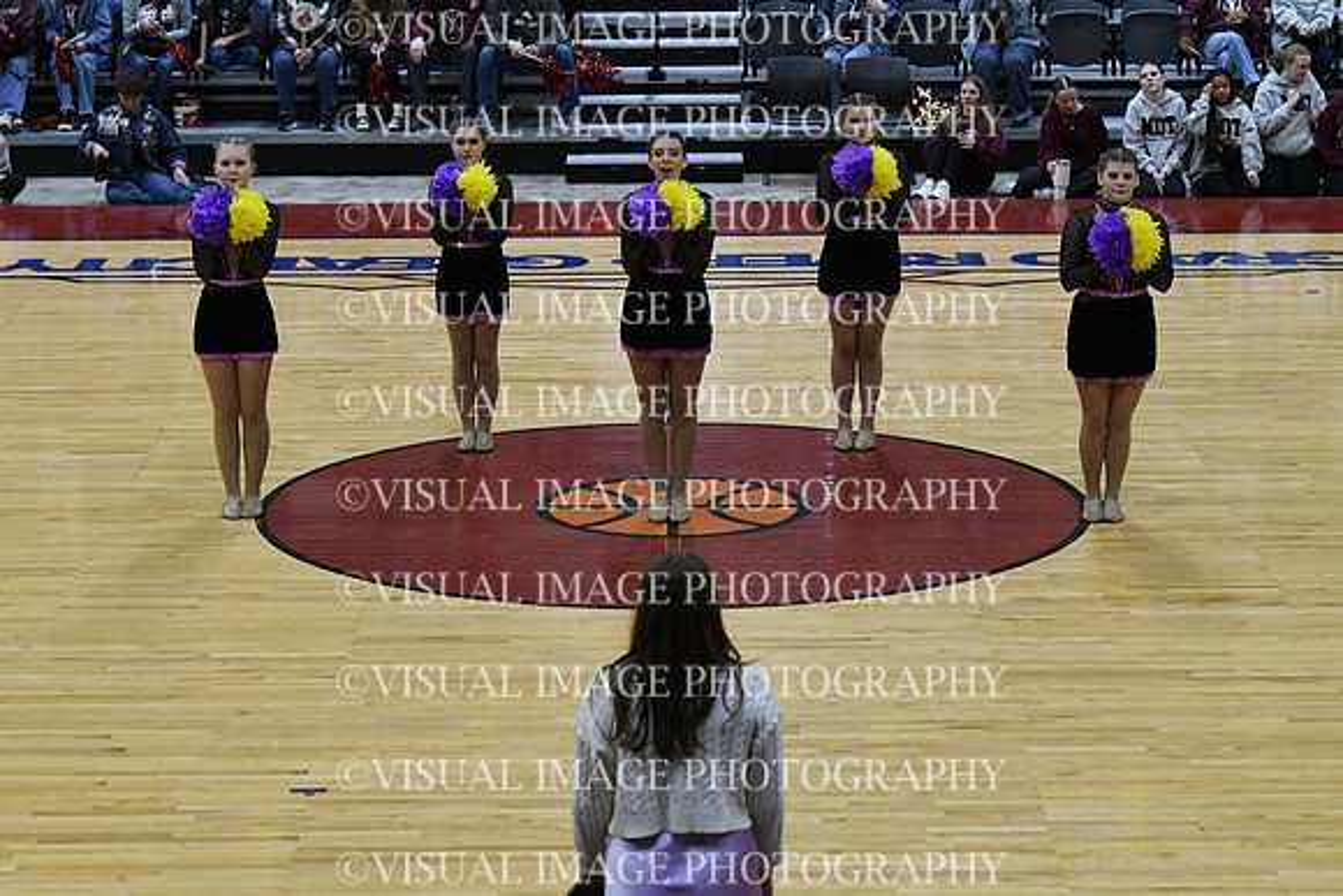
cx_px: 672
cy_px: 448
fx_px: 3918
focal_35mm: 105
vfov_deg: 13.0
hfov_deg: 19.5
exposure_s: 1/500
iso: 4000
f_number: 4
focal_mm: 70
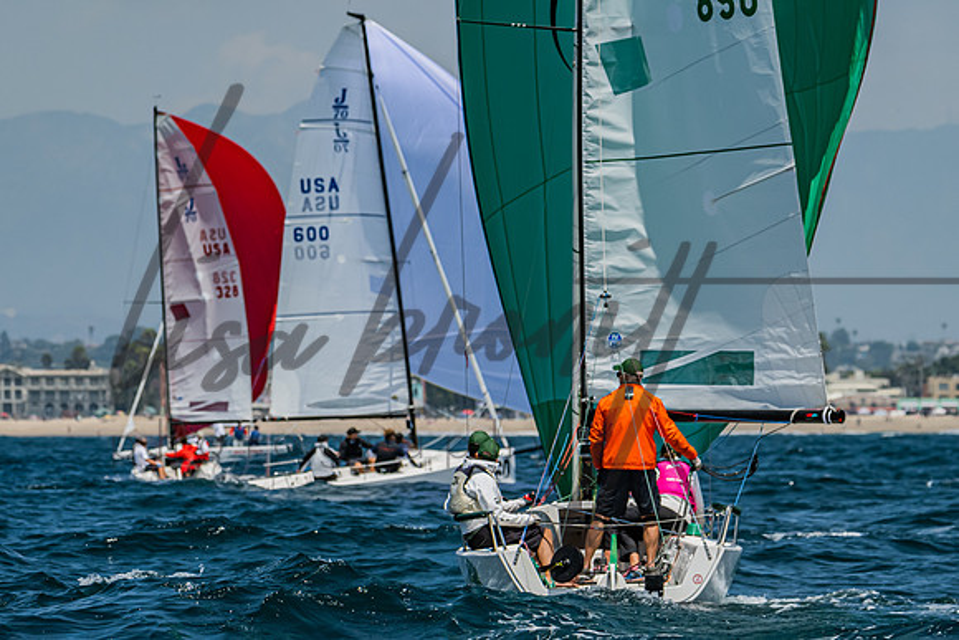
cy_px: 361
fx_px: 8907
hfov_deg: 6.2
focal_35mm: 334
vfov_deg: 4.1
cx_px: 459
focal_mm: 220
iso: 400
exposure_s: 1/2500
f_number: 6.3
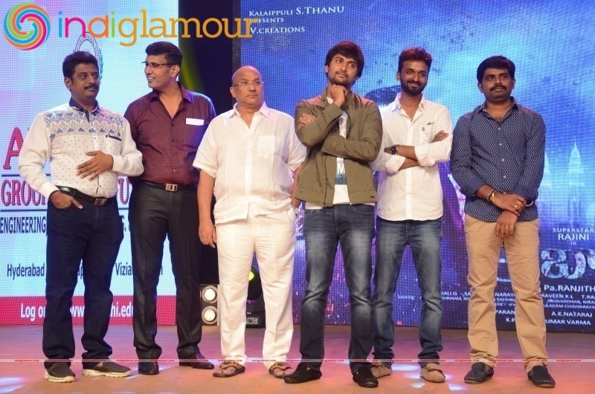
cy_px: 197
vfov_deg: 18.8
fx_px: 1188
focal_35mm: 72
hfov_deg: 28.1
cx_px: 298
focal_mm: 48
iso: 1000
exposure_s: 1/60
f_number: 5
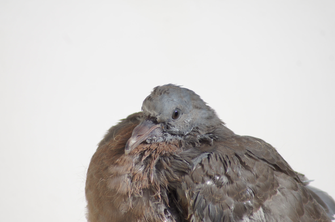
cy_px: 111
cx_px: 168
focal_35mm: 450
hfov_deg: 4.6
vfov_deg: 3.0
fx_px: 4183
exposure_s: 1/500
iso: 100
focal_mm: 300
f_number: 8
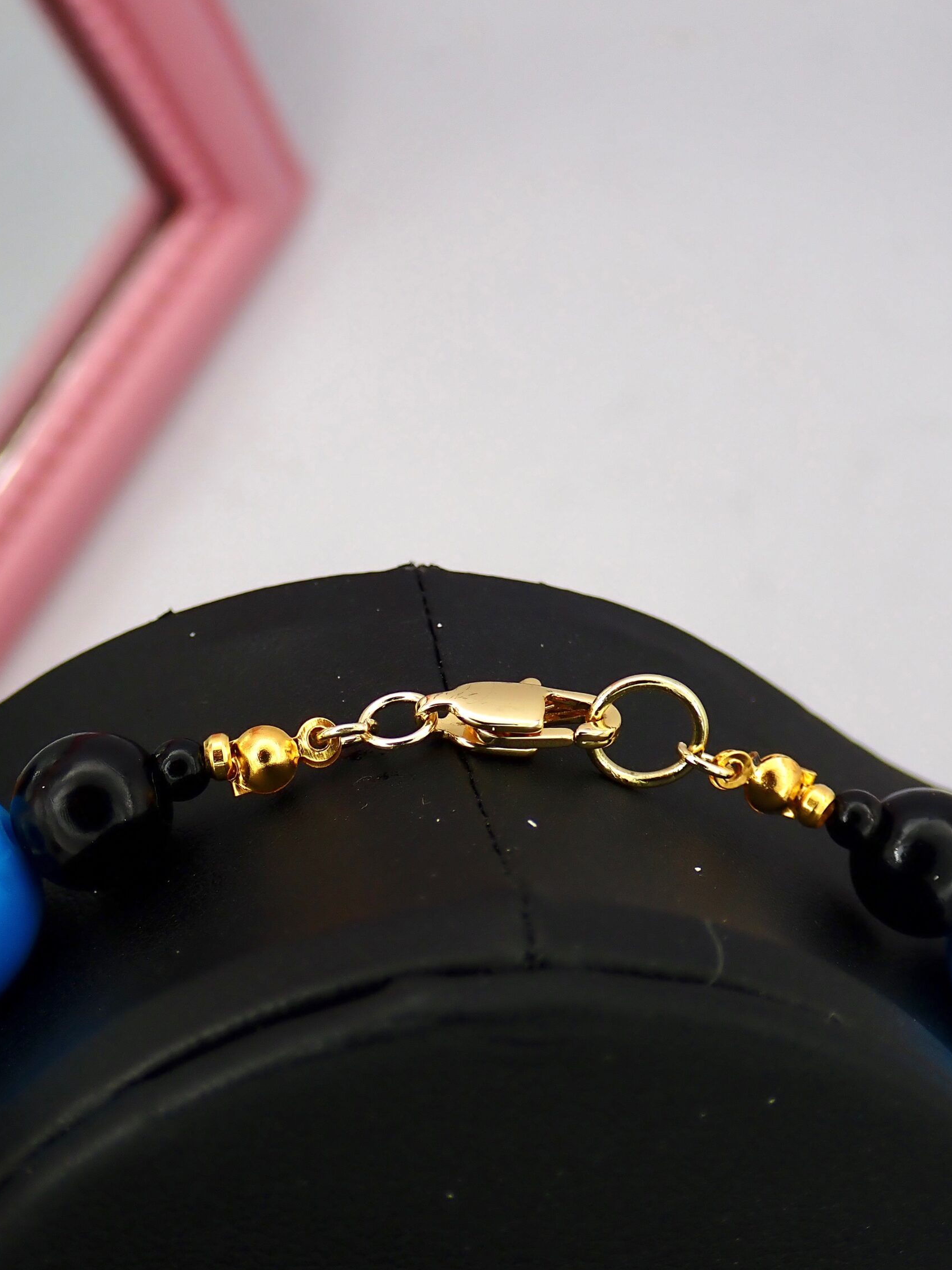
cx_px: 522
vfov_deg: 33.8
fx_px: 2091
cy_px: 568
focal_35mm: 57
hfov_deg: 25.6
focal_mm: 9.01
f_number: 3.2
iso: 100
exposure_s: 1/160
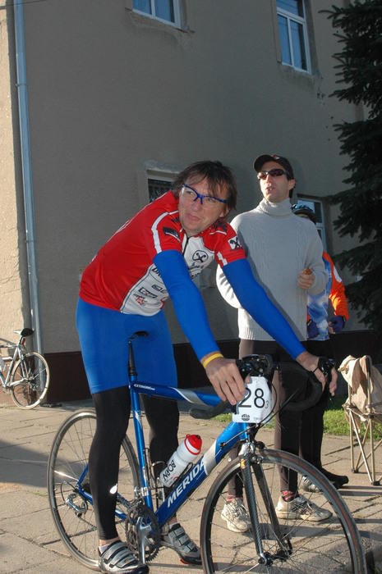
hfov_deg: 31.8
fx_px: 670
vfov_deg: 46.4
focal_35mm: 42
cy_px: 287
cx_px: 191
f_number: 8
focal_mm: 28
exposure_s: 1/500
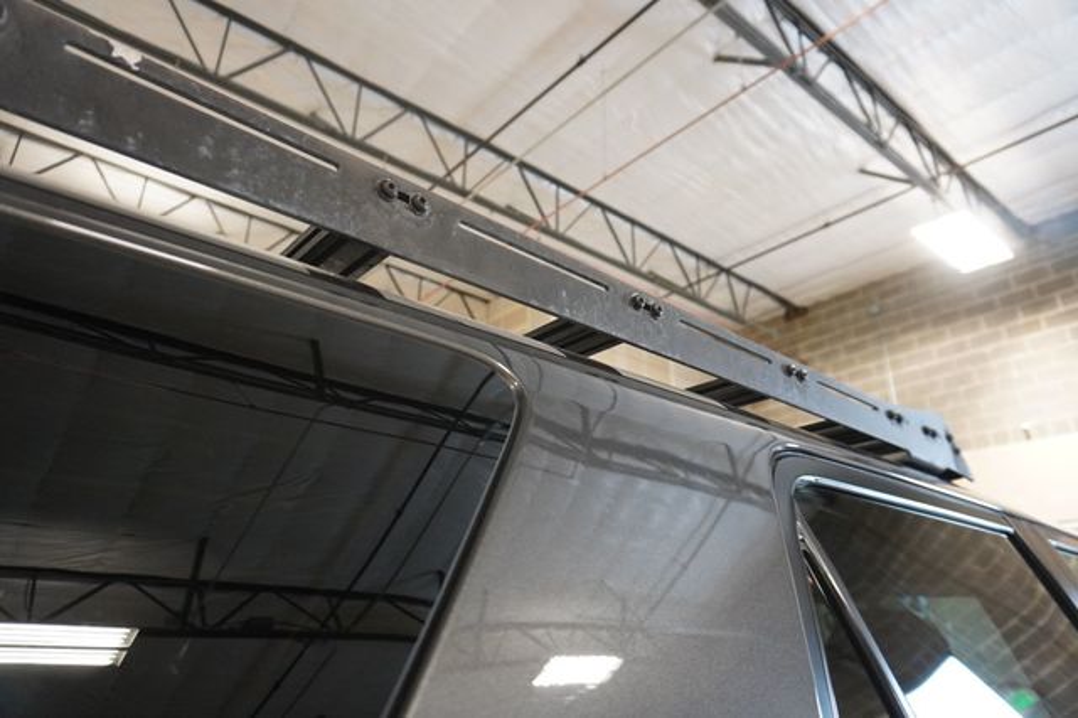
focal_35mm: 24
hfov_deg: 73.8
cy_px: 359
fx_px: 718
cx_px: 539
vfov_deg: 53.1
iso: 2000
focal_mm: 16
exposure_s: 1/60
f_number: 4
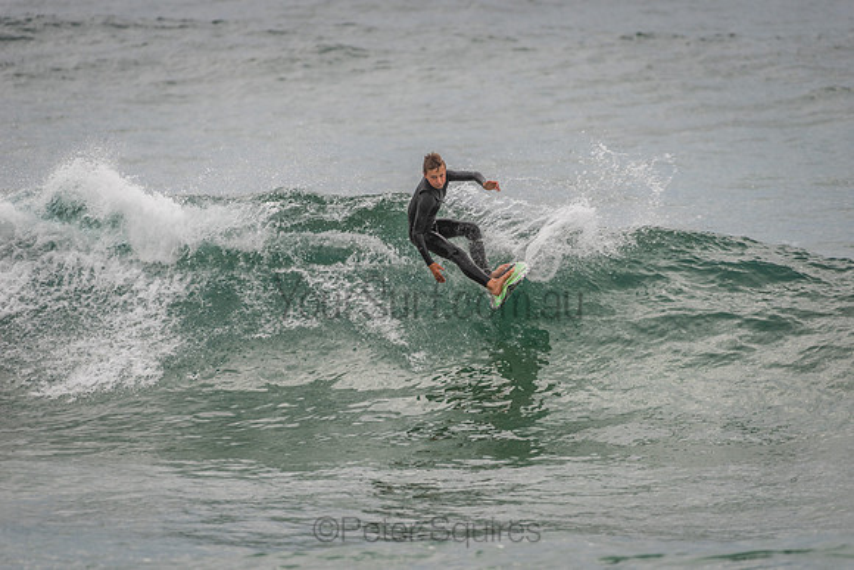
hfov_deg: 4.1
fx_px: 11863
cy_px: 285
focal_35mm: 500
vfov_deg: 2.8
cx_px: 427
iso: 280
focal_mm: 500
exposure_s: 1/320
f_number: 5.6
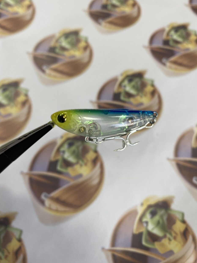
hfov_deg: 51.4
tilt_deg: -66.0
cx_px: 99
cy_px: 125
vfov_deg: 65.3
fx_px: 205
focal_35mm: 27
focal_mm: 4.25
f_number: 1.8
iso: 100
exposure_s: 1/120
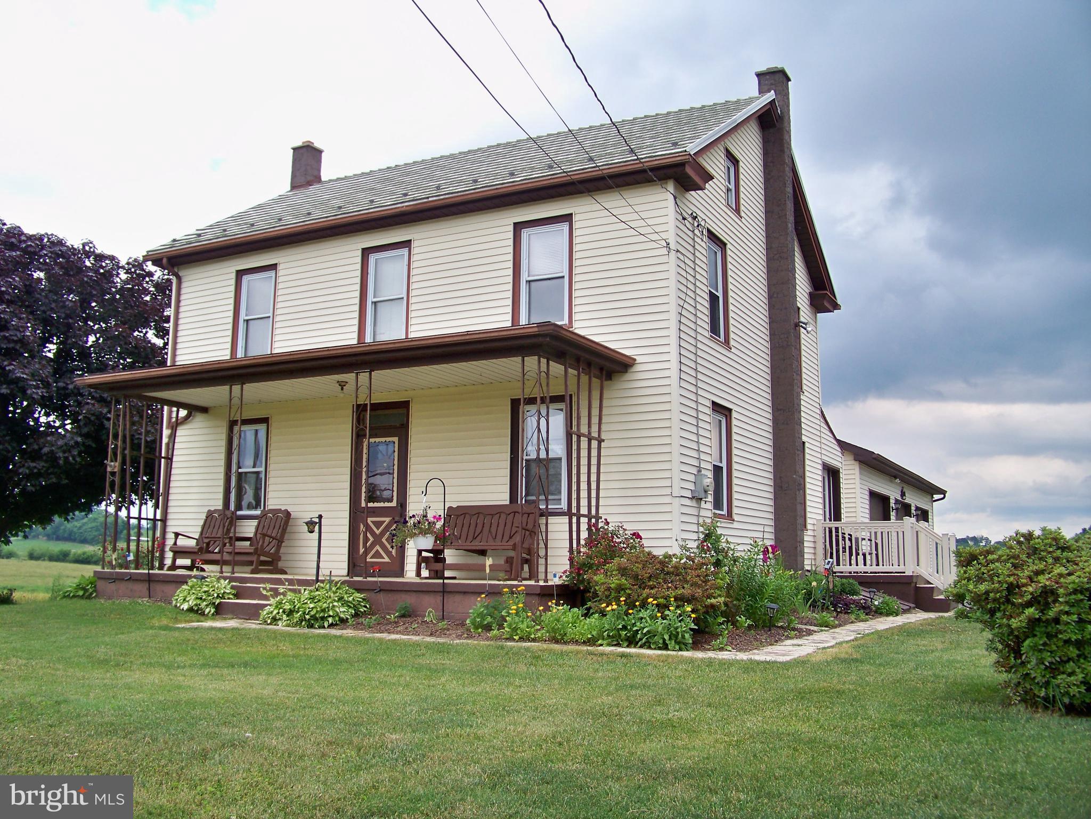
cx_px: 546
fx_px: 1040
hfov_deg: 55.4
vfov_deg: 42.9
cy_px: 410
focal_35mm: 33
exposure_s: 1/400
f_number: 2.8
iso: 64
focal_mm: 5.85
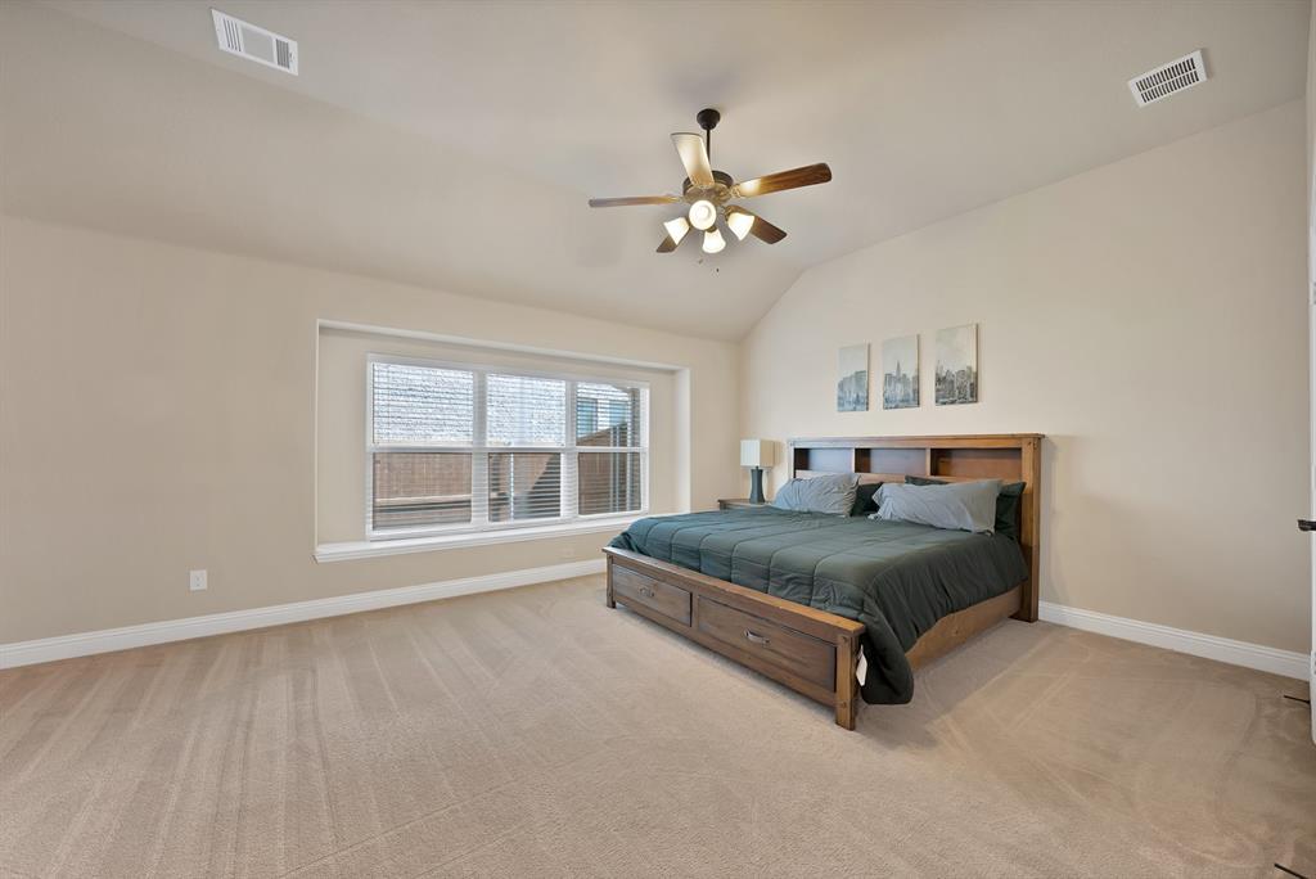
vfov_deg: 90.1
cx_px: 658
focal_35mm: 12
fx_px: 439
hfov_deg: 112.6
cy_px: 440
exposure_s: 1/2.5
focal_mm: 12
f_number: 9
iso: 640
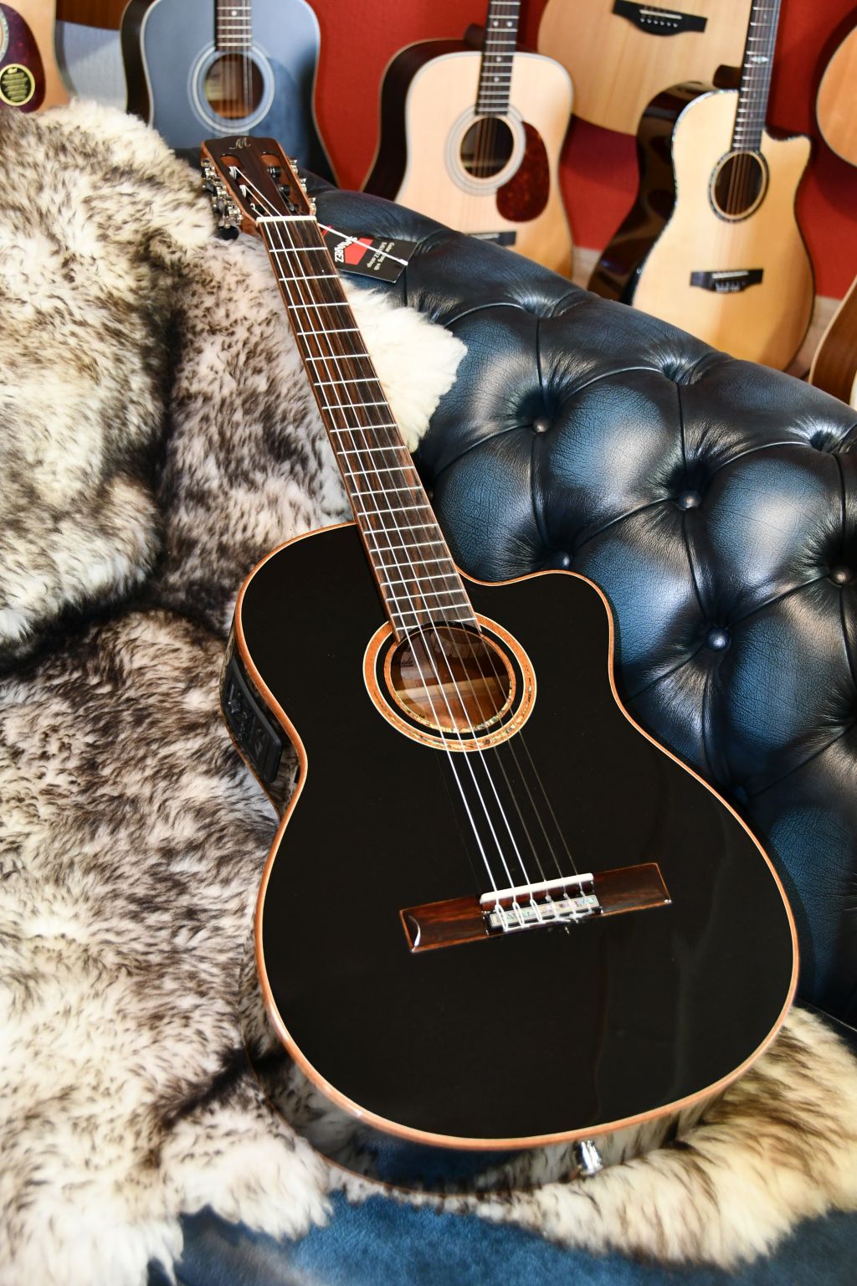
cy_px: 643
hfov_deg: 29.2
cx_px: 428
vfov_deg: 42.7
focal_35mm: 46
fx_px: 1642
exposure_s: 1/60
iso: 1400
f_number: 4
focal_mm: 31
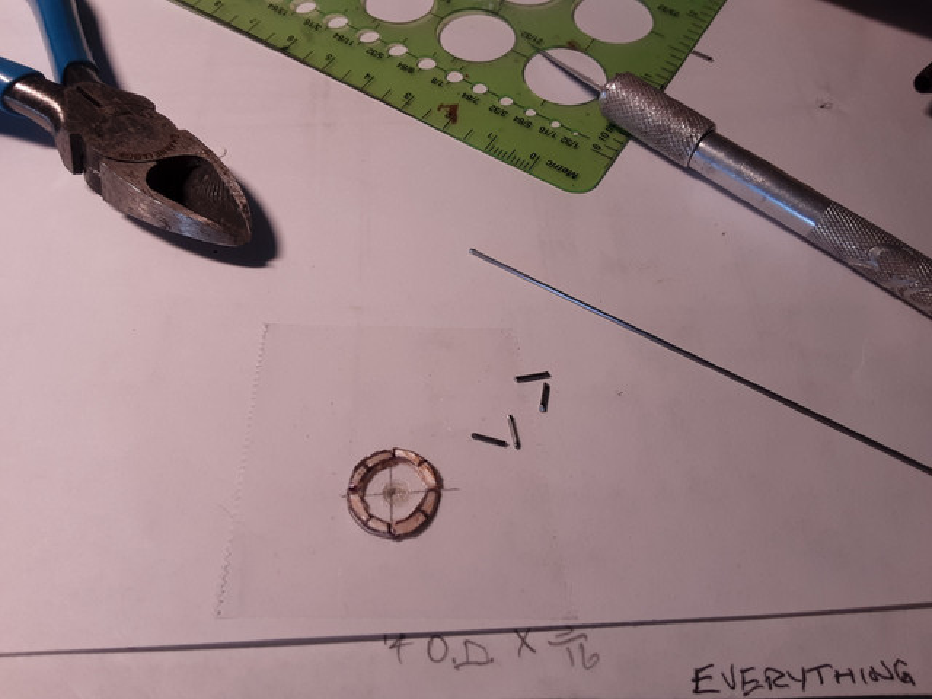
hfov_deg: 65.3
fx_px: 727
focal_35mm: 27
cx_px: 466
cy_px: 350
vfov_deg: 51.4
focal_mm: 2.91
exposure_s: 1/40
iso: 40
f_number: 1.9
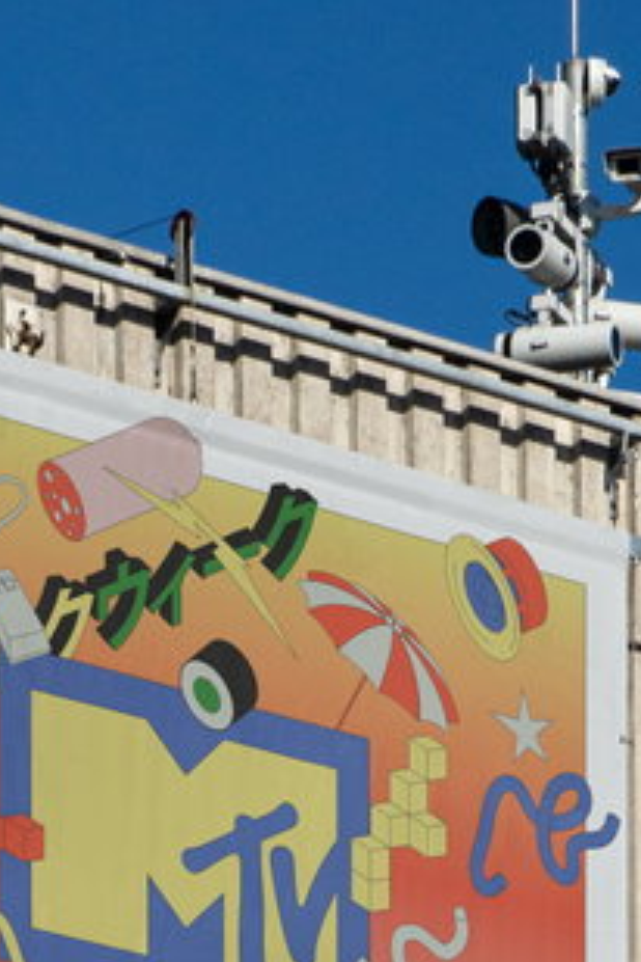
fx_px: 8119
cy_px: 1199
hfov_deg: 4.5
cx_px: 255
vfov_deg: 6.7
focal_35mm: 304
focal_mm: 58
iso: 125
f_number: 13
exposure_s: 1/1000
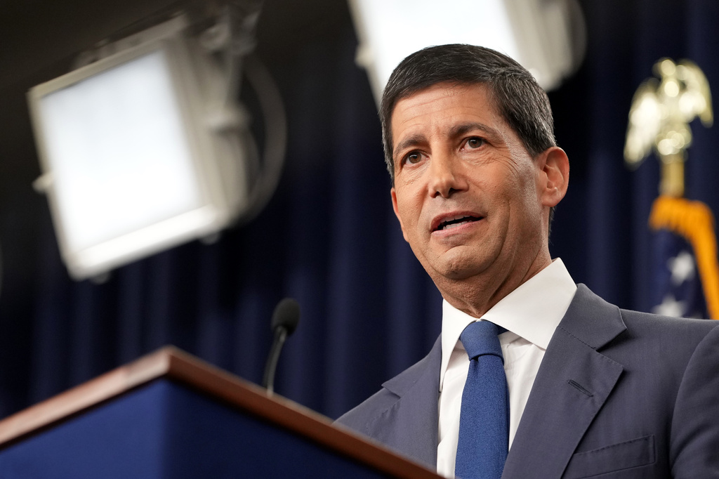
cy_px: 240
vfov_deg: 6.1
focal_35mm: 225
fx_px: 4492
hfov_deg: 9.2
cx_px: 360
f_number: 2.8
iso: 2000
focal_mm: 150
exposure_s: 1/500
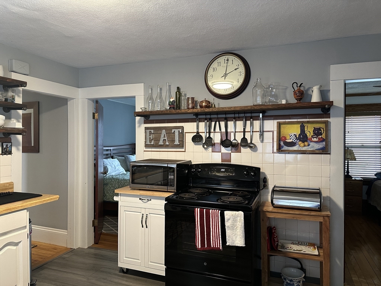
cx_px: 190
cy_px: 143
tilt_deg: +0.0
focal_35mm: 24
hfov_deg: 71.6
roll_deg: -0.1
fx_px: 264
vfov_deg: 56.8
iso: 320
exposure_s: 1/60
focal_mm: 6.86
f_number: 1.78
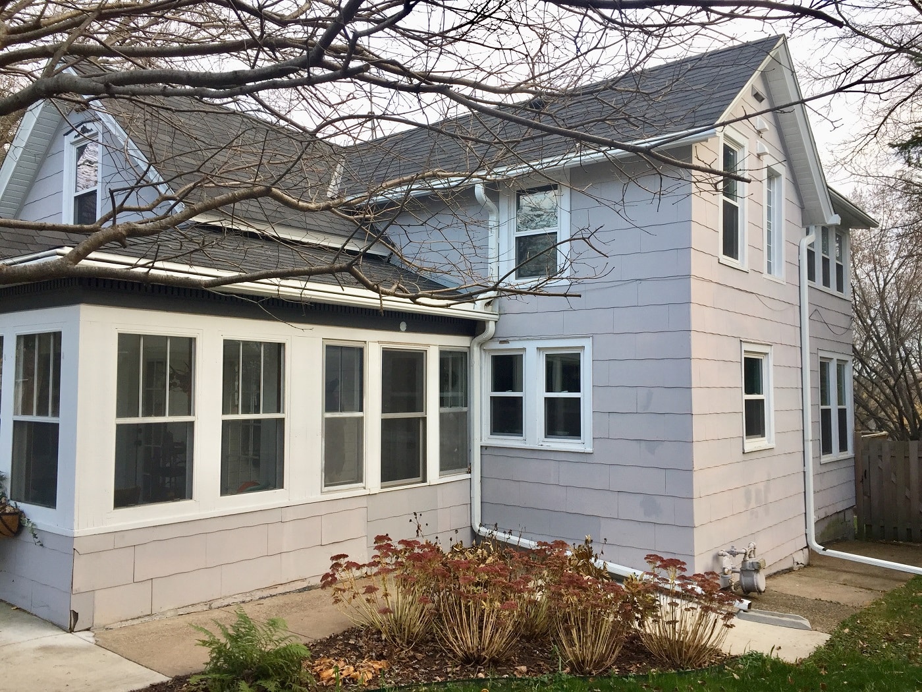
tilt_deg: +3.1
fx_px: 772
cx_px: 461
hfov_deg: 61.7
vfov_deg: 48.2
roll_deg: -0.7
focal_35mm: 29
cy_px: 346
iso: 32
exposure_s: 1/120
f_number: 2.2
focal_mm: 4.15
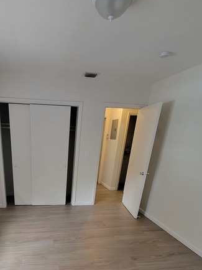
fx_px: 156
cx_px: 56
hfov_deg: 62.9
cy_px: 199
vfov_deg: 76.3
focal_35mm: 20
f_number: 2.2
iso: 400
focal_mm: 2.2
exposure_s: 1/60
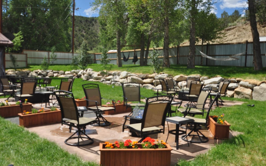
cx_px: 129
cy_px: 81
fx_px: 232
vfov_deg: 39.4
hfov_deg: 59.7
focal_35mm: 32
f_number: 10
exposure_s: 1/400
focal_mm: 20
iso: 200
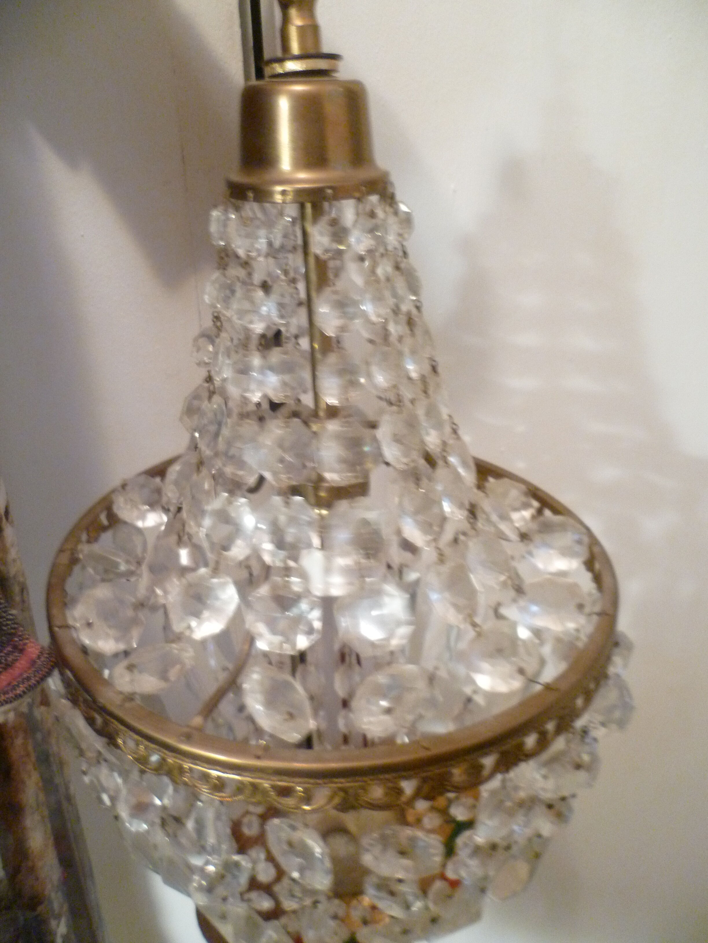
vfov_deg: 63.4
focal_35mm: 28
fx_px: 764
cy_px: 472
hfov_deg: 49.7
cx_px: 354
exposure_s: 1/6
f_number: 2.8
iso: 400
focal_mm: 5
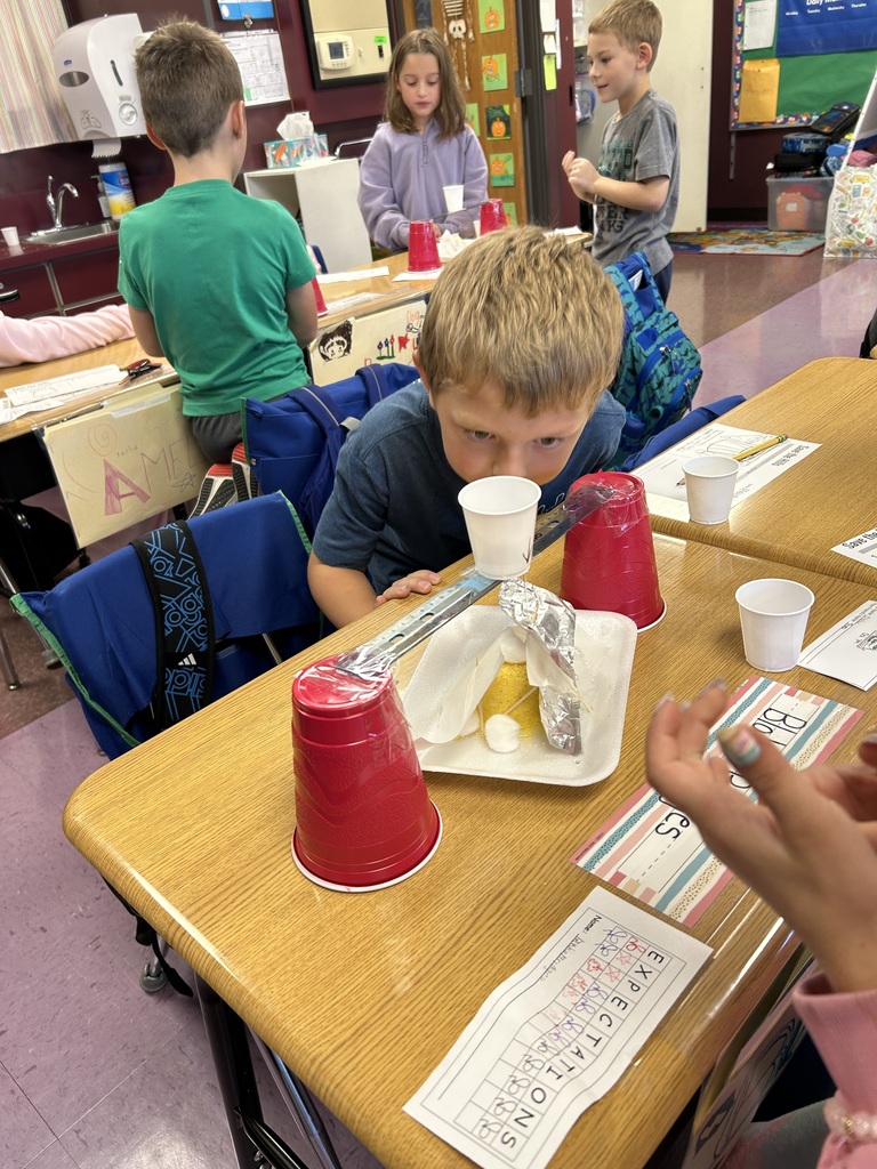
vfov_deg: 67.3
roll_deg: +7.1
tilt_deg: -28.9
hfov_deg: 53.1
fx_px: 878
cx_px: 438
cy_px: 584
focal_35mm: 26
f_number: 1.5
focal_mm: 5.7
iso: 64
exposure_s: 1/60
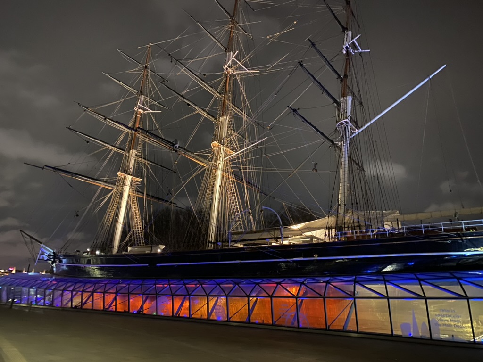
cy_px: 181
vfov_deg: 53.1
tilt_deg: +18.5
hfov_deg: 67.3
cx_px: 242
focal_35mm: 26
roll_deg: -2.7
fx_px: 363
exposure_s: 1/8
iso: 1000
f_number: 1.8
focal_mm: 4.25
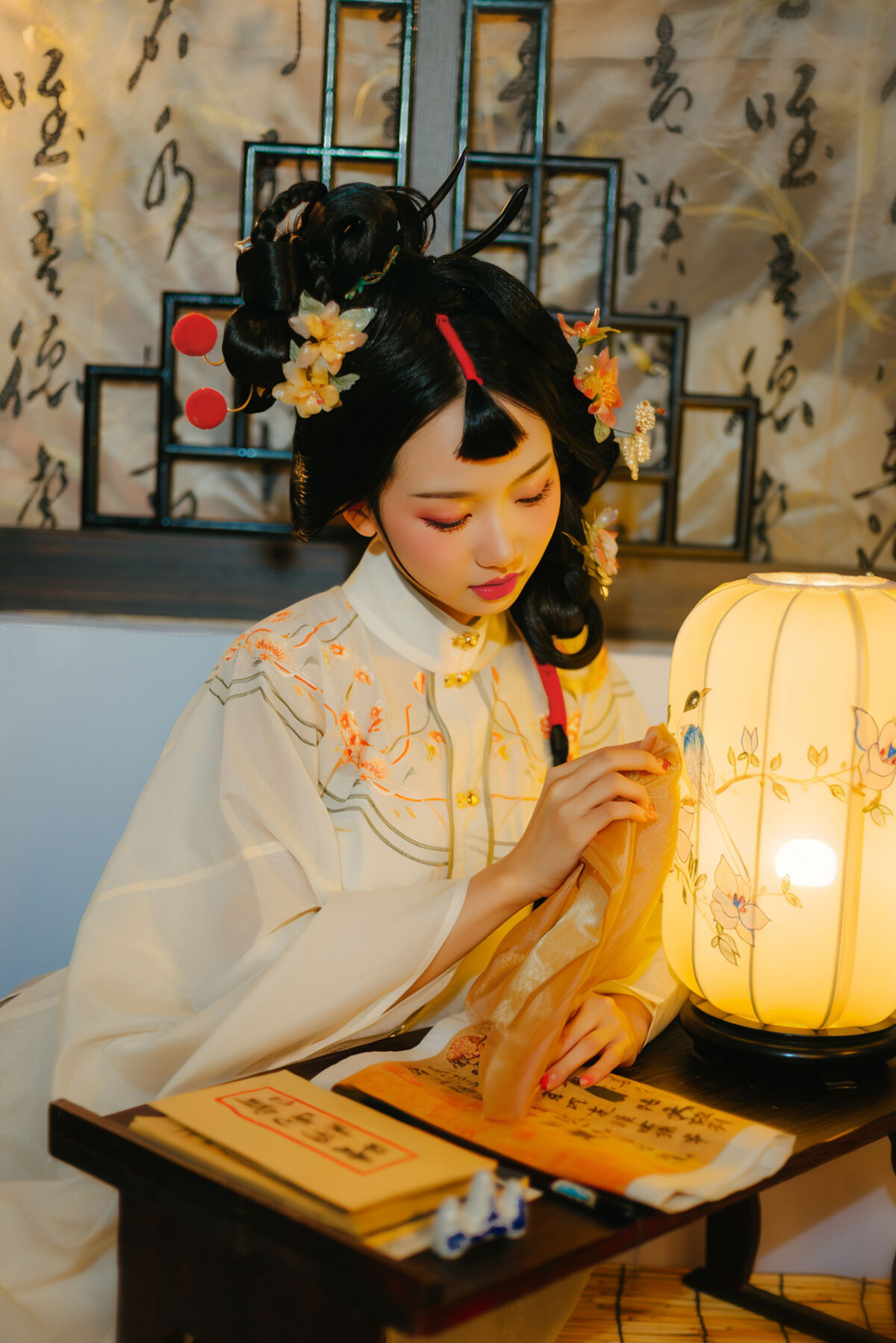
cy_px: 672
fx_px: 1867
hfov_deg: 27.0
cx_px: 448
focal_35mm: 50
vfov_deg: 39.6
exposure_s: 1/125
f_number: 1.8
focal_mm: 50
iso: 100
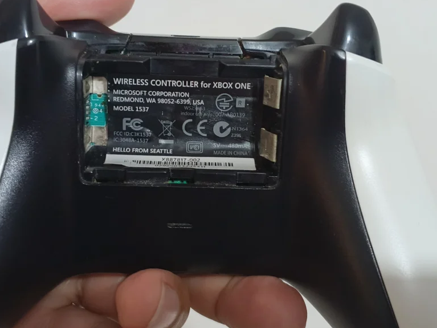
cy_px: 155
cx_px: 214
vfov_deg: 39.6
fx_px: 454
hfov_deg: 51.4
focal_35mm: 36
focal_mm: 4.11
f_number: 1.6
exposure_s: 1/40
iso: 1417
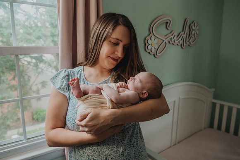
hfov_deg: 68.0
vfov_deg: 48.5
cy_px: 80
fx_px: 178
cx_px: 120
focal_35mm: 27
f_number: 4
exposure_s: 1/125
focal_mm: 26
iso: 1250
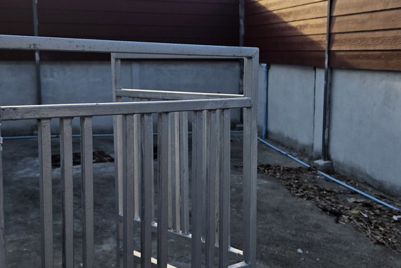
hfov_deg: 45.2
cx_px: 242
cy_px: 116
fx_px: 479
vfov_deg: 31.2
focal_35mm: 43
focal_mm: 6.5
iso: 64
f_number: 1.4
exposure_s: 1/6806
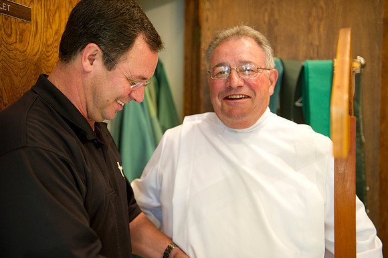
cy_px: 129
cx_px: 194
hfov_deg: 44.5
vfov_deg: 30.5
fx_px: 474
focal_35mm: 44
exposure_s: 1/30
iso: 2000
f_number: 2.8
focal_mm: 44
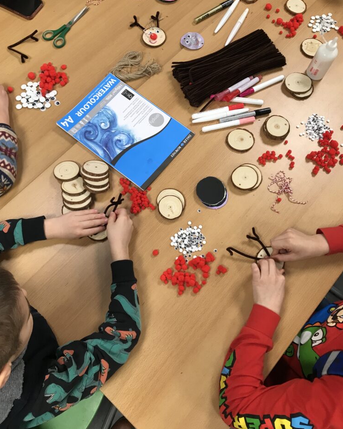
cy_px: 197
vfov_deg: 58.7
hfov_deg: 48.5
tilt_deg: -69.4
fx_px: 381
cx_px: 167
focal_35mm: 30
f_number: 1.8
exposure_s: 1/33
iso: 25
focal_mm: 3.99
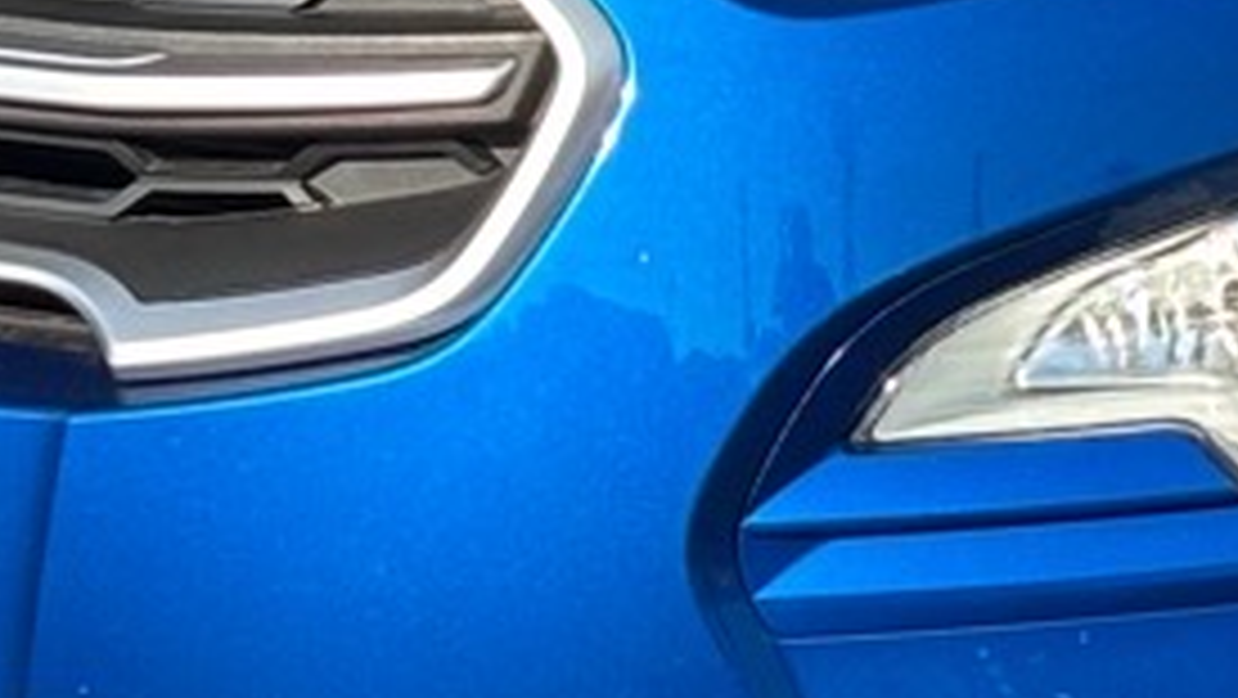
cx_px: 1261
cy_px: -243
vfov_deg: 3.7
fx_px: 10838
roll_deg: -0.1
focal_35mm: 330
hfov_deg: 6.5
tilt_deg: -9.7
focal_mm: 5.96
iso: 32
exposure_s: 1/466
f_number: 1.6
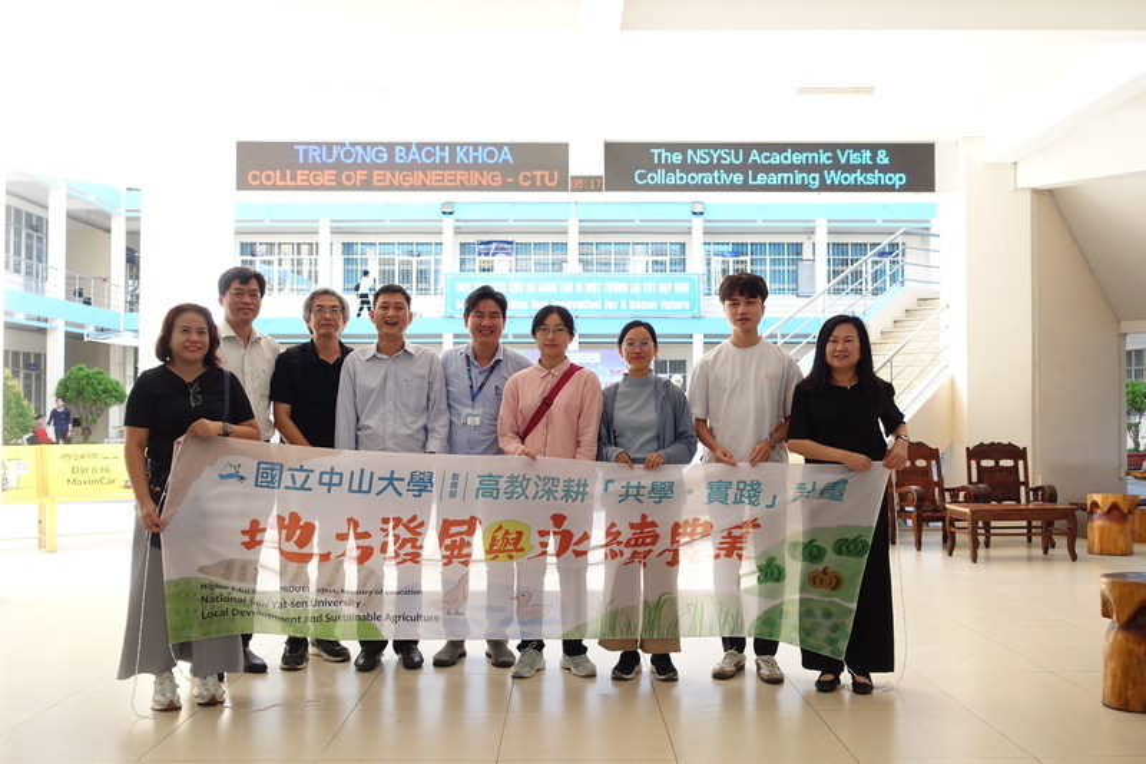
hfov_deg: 55.8
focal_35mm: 34
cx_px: 573
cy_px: 382
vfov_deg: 38.9
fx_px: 1082
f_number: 2.8
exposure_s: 1/160
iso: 125
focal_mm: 12.64
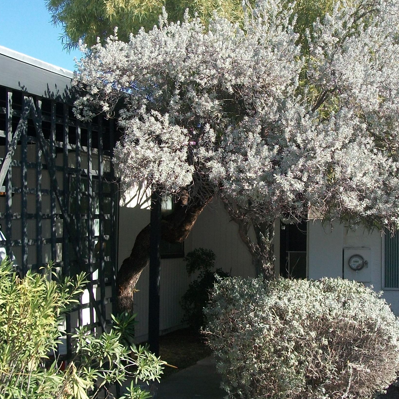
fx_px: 678
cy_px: 191
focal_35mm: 52
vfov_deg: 32.8
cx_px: 248
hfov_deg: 32.6
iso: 80
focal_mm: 5.7
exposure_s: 1/500
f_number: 2.9
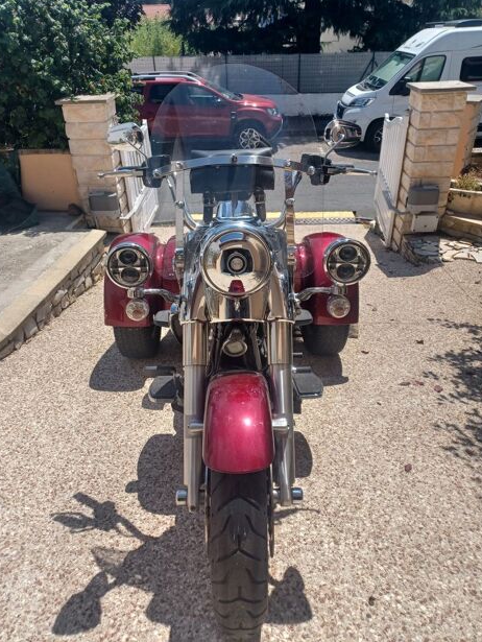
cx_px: 238
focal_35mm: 26
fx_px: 482
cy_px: 309
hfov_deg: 53.1
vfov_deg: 67.2
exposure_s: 1/538
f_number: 1.8
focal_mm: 4.6
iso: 32
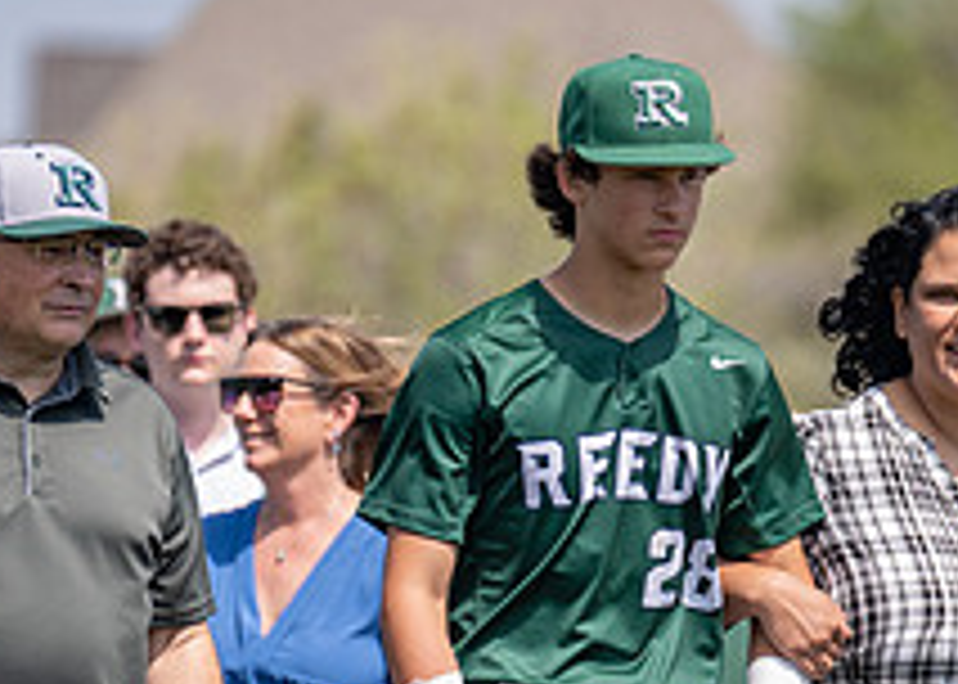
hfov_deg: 2.7
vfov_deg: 1.9
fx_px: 20100
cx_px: 668
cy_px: 703
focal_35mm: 739
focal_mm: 200
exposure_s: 1/1600
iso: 100
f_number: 2.8
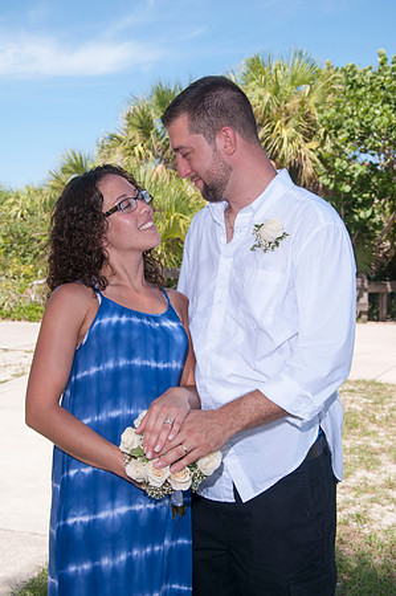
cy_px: 298
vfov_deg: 38.9
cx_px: 198
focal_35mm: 51
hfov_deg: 26.4
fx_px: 843
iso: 100
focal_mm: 34
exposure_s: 1/250
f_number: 8
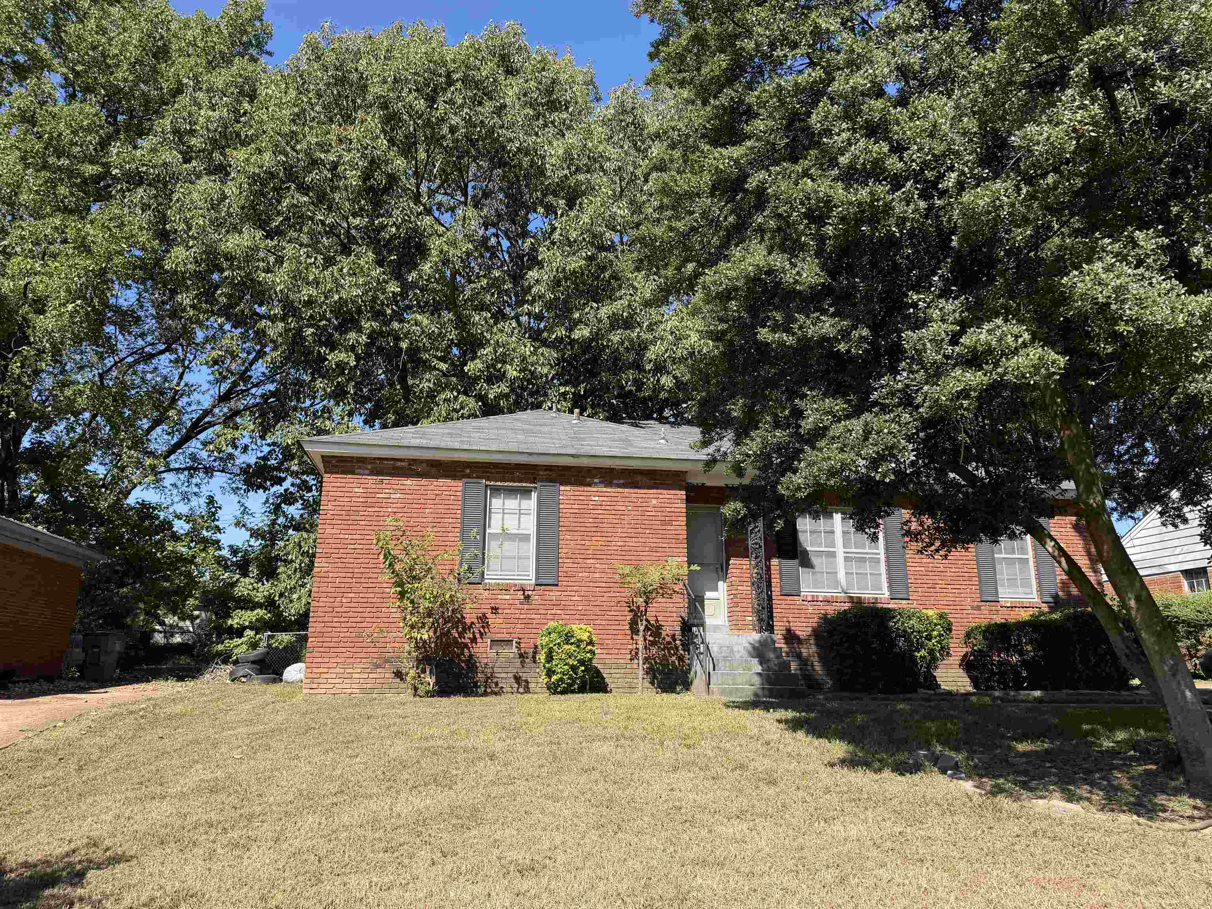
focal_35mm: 24
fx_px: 840
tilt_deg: +14.7
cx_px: 606
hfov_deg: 71.6
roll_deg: +0.5
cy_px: 454
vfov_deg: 56.8
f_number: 1.78
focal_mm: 6.76
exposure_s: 1/2169
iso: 80
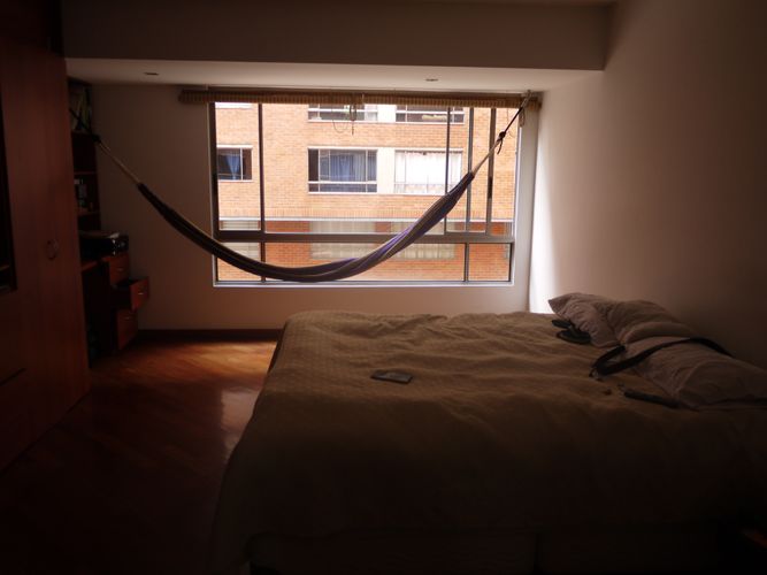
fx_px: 620
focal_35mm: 28
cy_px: 288
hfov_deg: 63.5
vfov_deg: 49.7
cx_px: 384
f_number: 3.5
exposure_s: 1/60
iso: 250
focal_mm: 14
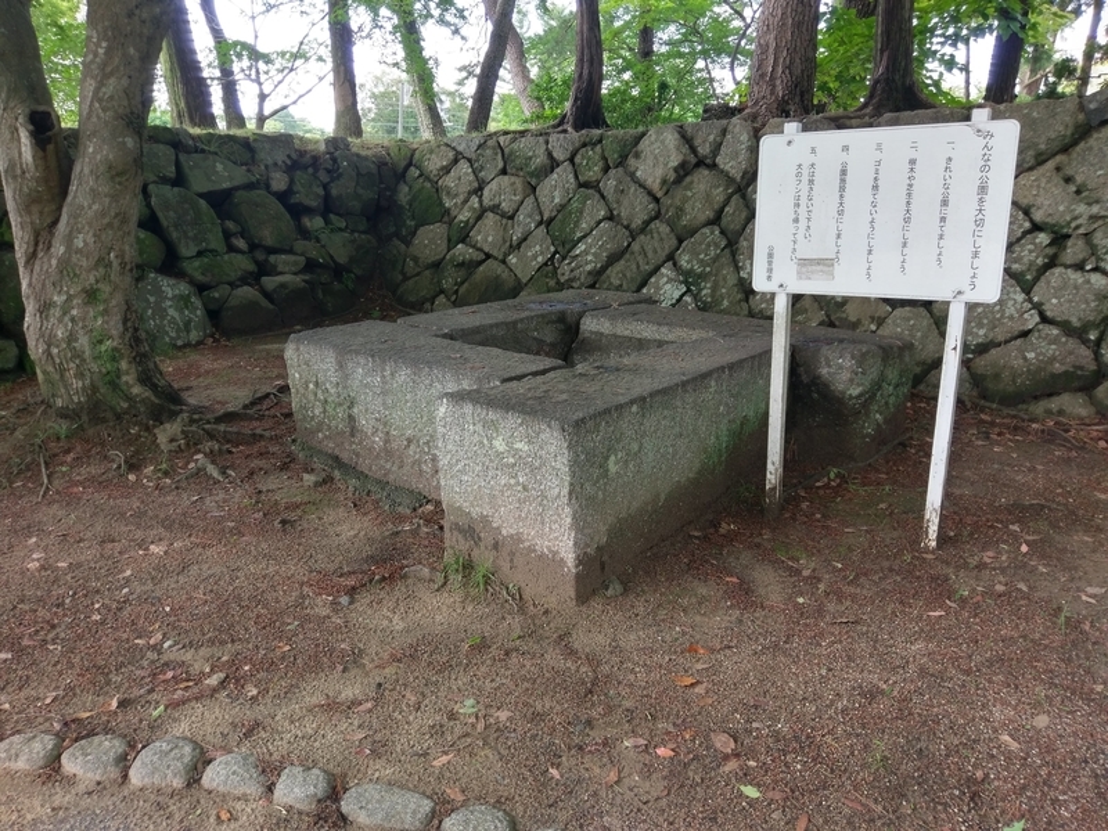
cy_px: 416
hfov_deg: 67.3
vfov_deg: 53.1
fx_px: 832
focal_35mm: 26
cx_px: 554
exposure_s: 1/120
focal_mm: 4.58
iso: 125
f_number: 1.8
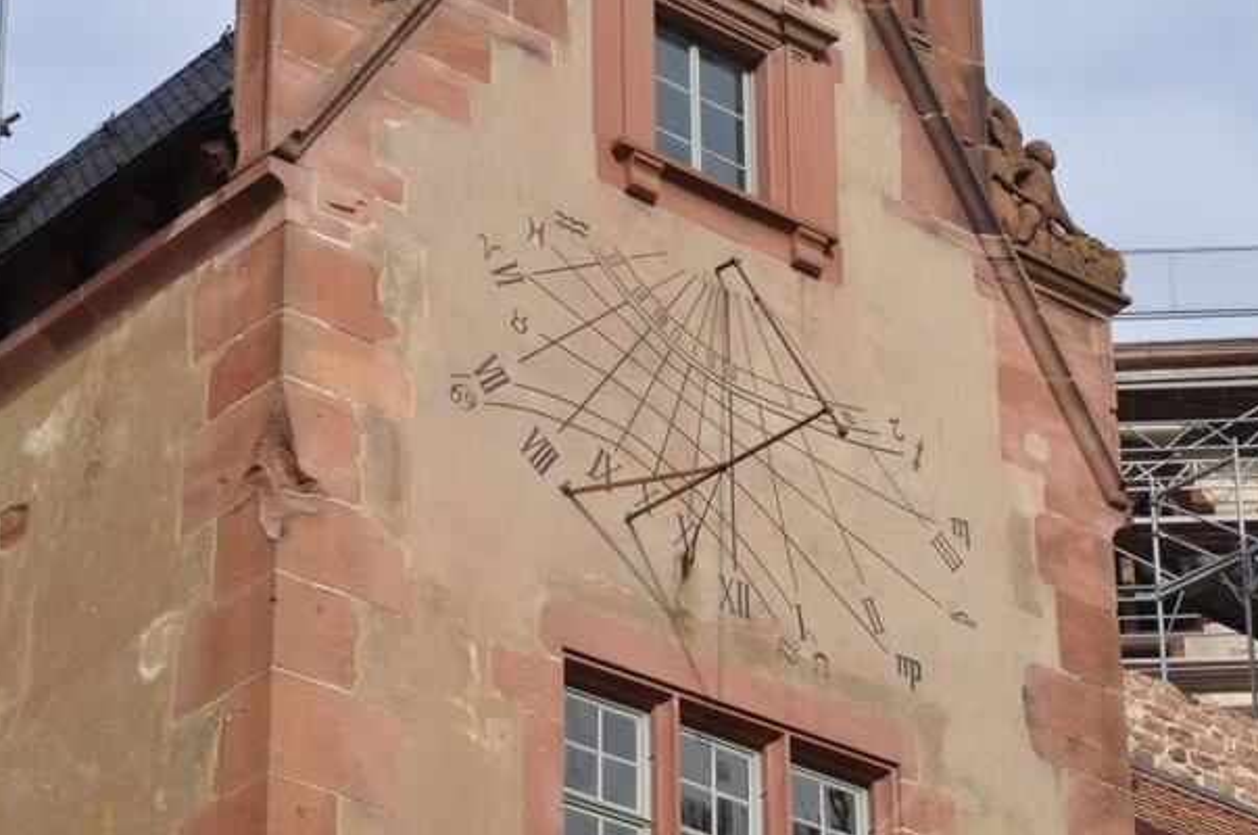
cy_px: 432
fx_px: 4815
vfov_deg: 9.9
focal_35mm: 138
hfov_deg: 14.9
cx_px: 709
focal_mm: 70
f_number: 8
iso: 200
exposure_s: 1/400
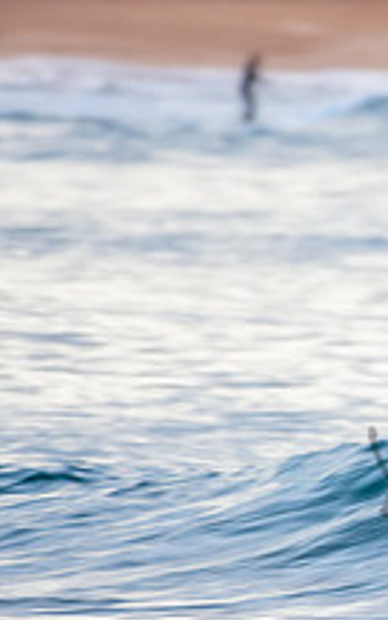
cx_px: 662
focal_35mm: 2042
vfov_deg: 1.0
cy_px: 447
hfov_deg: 0.6
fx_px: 34480
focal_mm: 500
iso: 180
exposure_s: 1/50
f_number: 5.6
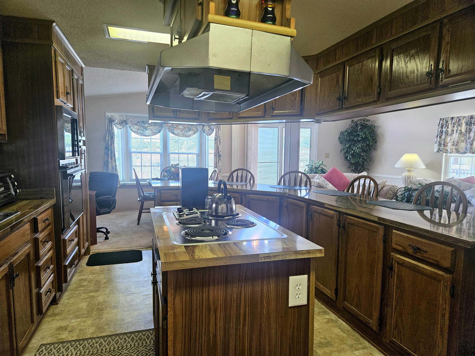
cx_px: 238
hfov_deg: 73.9
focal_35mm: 23
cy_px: 178
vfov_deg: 58.9
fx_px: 316
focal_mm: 5.4
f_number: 1.8
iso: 80
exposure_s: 1/120
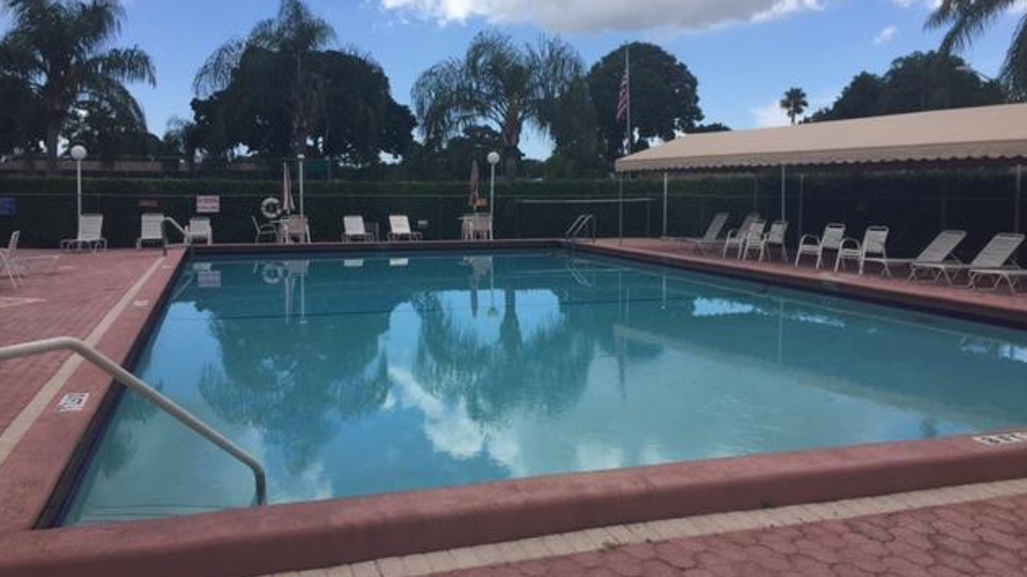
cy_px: 258
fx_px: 871
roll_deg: -0.8
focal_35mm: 32
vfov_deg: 36.6
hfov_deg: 61.0
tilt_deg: -3.3
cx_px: 514
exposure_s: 1/2083
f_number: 2.2
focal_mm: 4.15
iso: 32
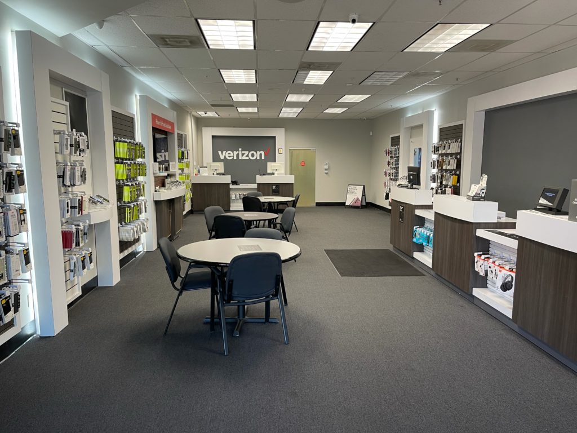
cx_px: 288
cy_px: 216
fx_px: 433
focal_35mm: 26
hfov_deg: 67.3
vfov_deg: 53.1
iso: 80
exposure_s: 1/60
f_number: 1.6
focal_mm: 5.1
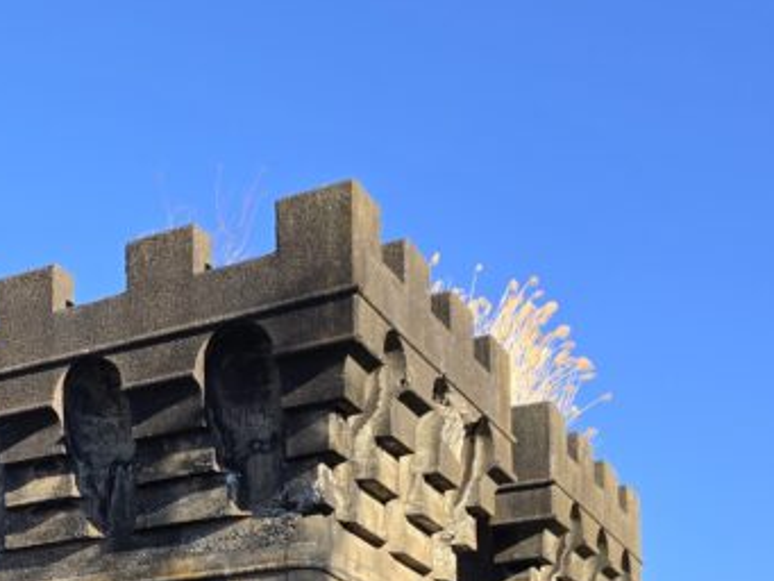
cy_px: 753
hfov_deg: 24.8
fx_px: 1543
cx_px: -211
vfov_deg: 19.6
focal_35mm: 69
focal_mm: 6.3
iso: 12
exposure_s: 1/363
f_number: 1.7
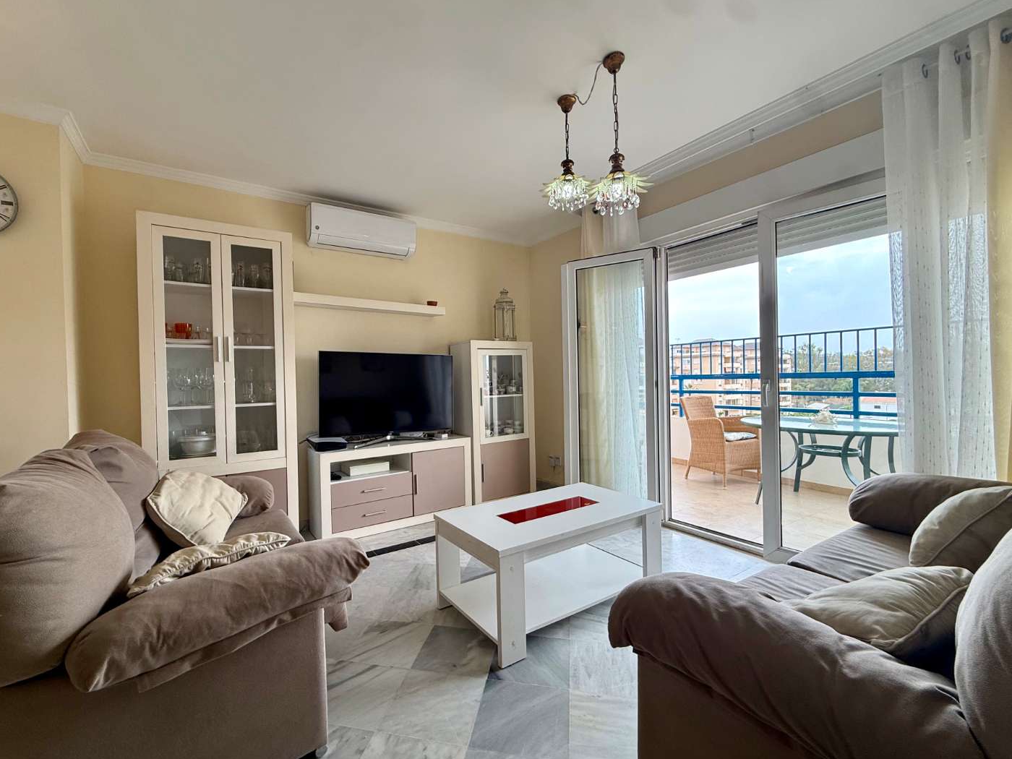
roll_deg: +1.0
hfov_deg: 98.1
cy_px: 381
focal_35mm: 15
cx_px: 479
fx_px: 439
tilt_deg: -1.8
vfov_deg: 81.7
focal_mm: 2.22
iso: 50
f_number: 2.2
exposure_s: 1/141
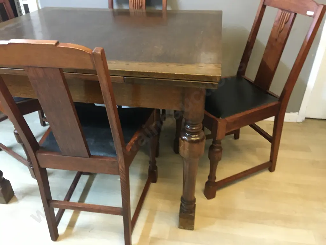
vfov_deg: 48.2
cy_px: 122
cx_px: 163
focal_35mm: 29
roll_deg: -0.4
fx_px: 273
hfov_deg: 61.7
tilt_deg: -31.5
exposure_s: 1/17
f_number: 2.2
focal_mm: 4.15
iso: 200
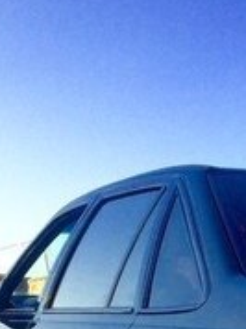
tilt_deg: -7.2
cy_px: 418
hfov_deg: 17.7
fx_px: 769
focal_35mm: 81
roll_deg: -1.4
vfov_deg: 21.9
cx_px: 255
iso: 32
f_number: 2.2
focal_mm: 4.15
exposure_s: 1/954
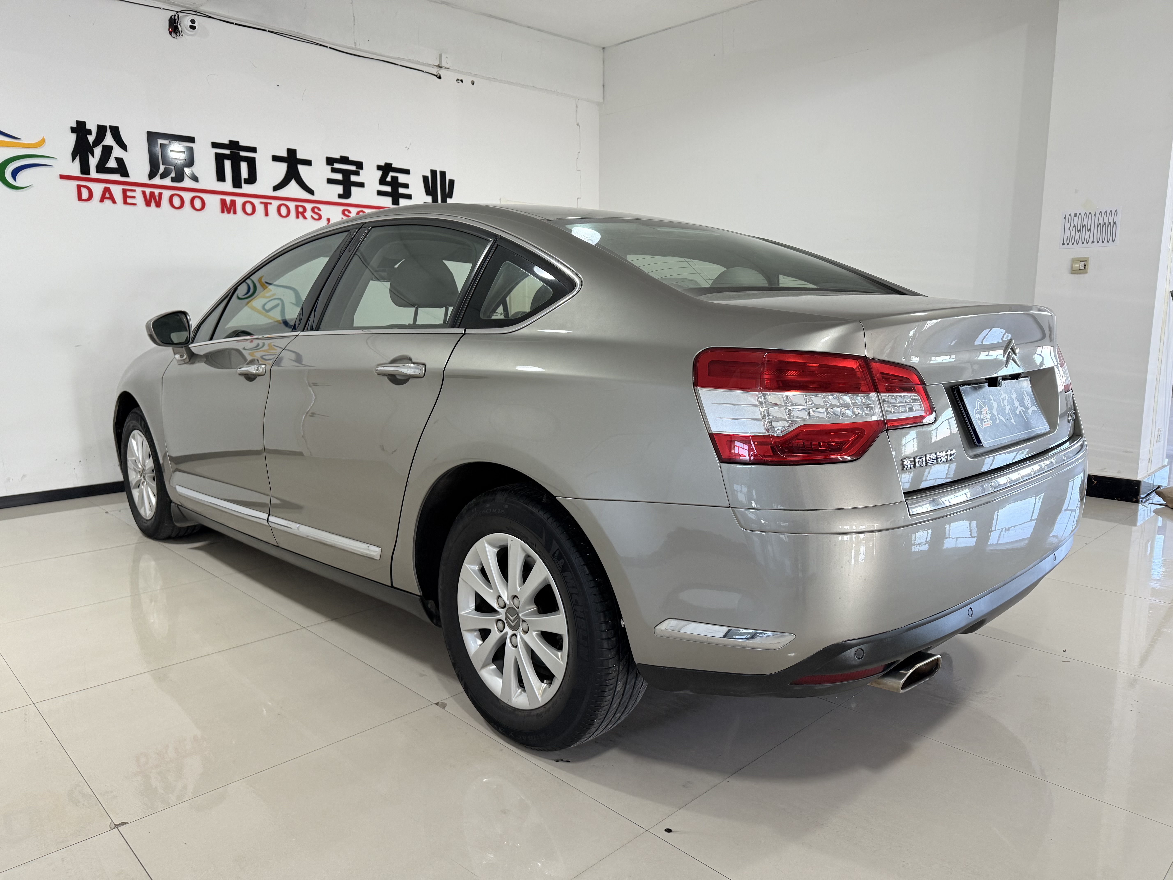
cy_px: 440
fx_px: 813
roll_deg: +0.4
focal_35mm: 24
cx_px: 586
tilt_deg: -8.8
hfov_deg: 71.6
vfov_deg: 56.8
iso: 125
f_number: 1.78
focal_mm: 6.76
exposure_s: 1/100
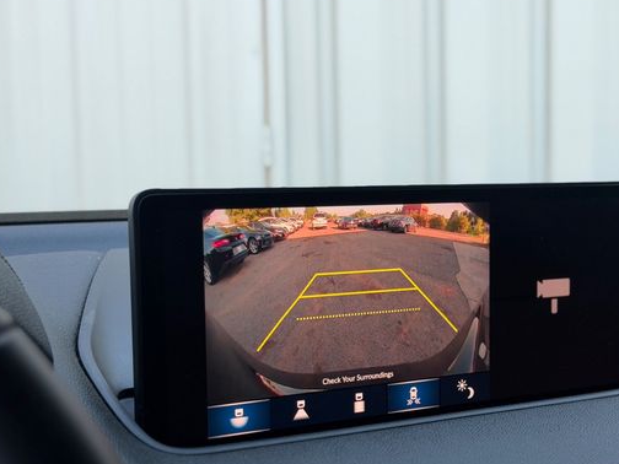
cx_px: 382
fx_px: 1091
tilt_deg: -4.6
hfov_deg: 31.6
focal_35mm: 61
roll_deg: +1.1
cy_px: 276
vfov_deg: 24.0
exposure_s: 1/190
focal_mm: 6.76
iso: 100
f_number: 1.78
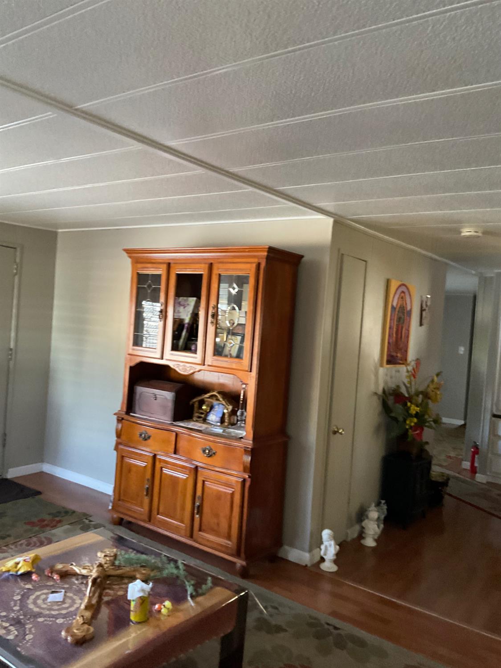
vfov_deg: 61.7
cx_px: 250
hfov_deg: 48.2
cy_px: 334
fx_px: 560
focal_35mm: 29
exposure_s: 1/38
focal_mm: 3
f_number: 1.8
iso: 320
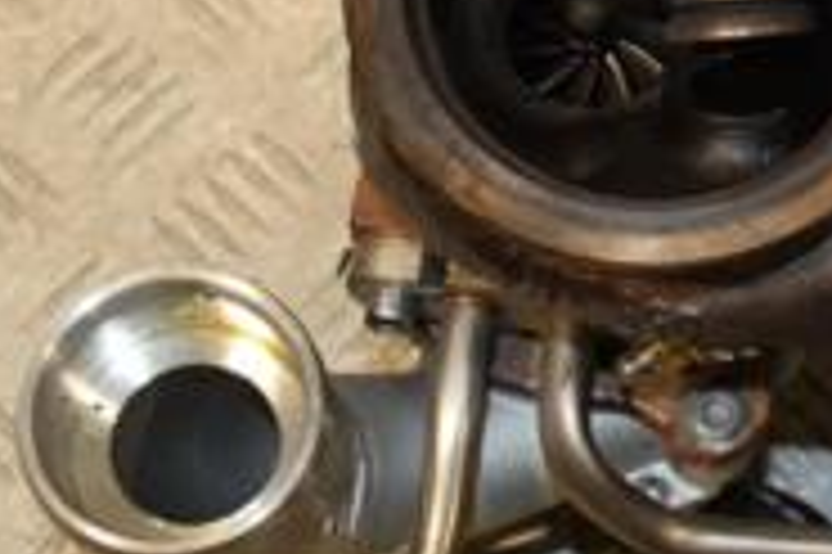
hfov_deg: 18.4
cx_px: 931
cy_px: 252
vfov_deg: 12.8
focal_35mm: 107
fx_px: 2471
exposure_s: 1/200
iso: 800
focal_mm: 22
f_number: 7.1
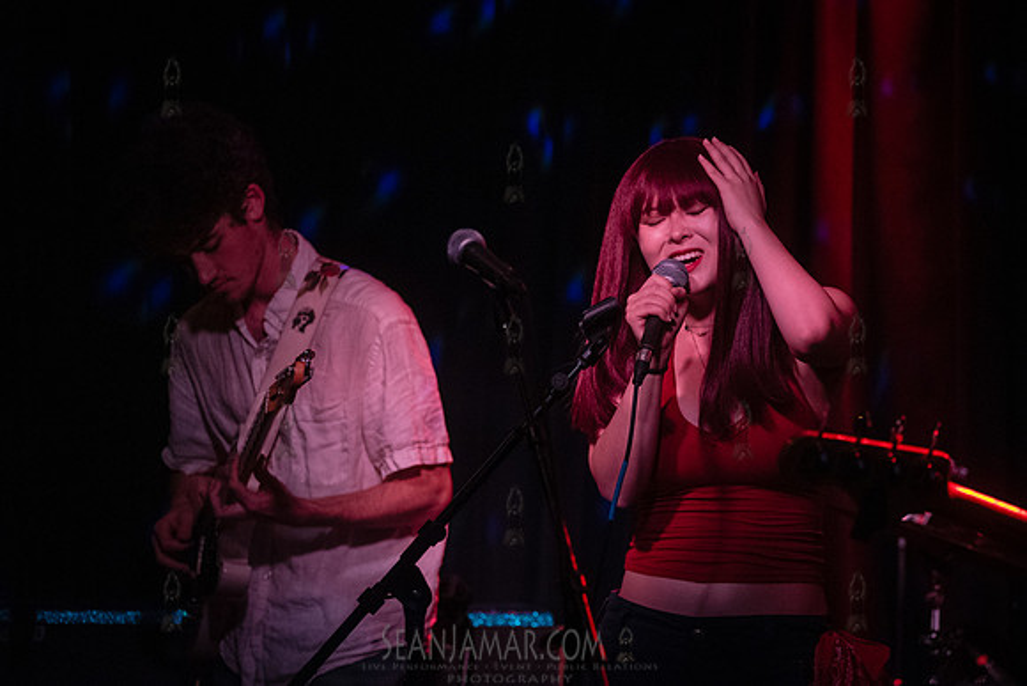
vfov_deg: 10.4
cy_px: 287
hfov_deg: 15.5
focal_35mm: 132
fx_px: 3780
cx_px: 561
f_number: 2.8
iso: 6400
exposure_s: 1/320
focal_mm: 112
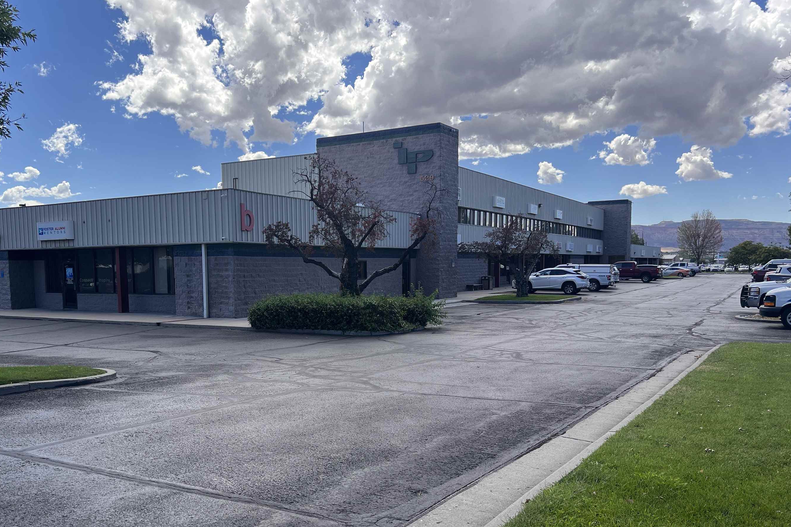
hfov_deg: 60.1
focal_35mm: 31
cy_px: 325
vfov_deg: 42.0
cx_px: 347
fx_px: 681
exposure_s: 1/2353
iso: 50
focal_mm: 5.7
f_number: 1.5
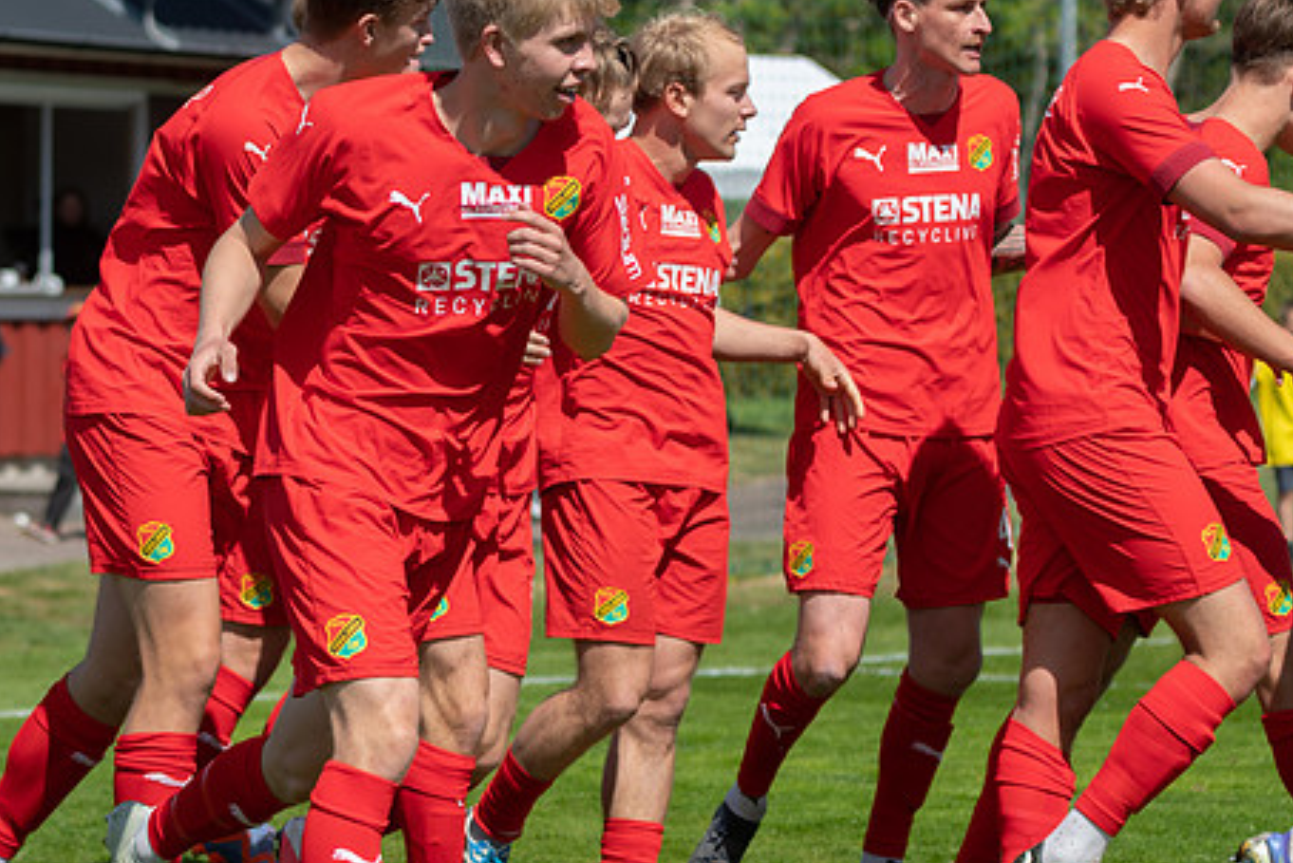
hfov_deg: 15.3
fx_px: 4814
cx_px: 612
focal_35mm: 134
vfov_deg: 10.2
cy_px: 432
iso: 100
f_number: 3.2
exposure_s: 1/1600
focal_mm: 70
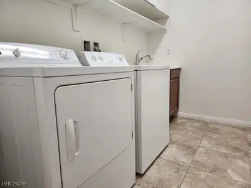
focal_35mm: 23
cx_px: 126
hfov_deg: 73.9
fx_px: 167
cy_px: 94
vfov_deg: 58.9
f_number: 1.8
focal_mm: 6.4
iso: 200
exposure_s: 1/120
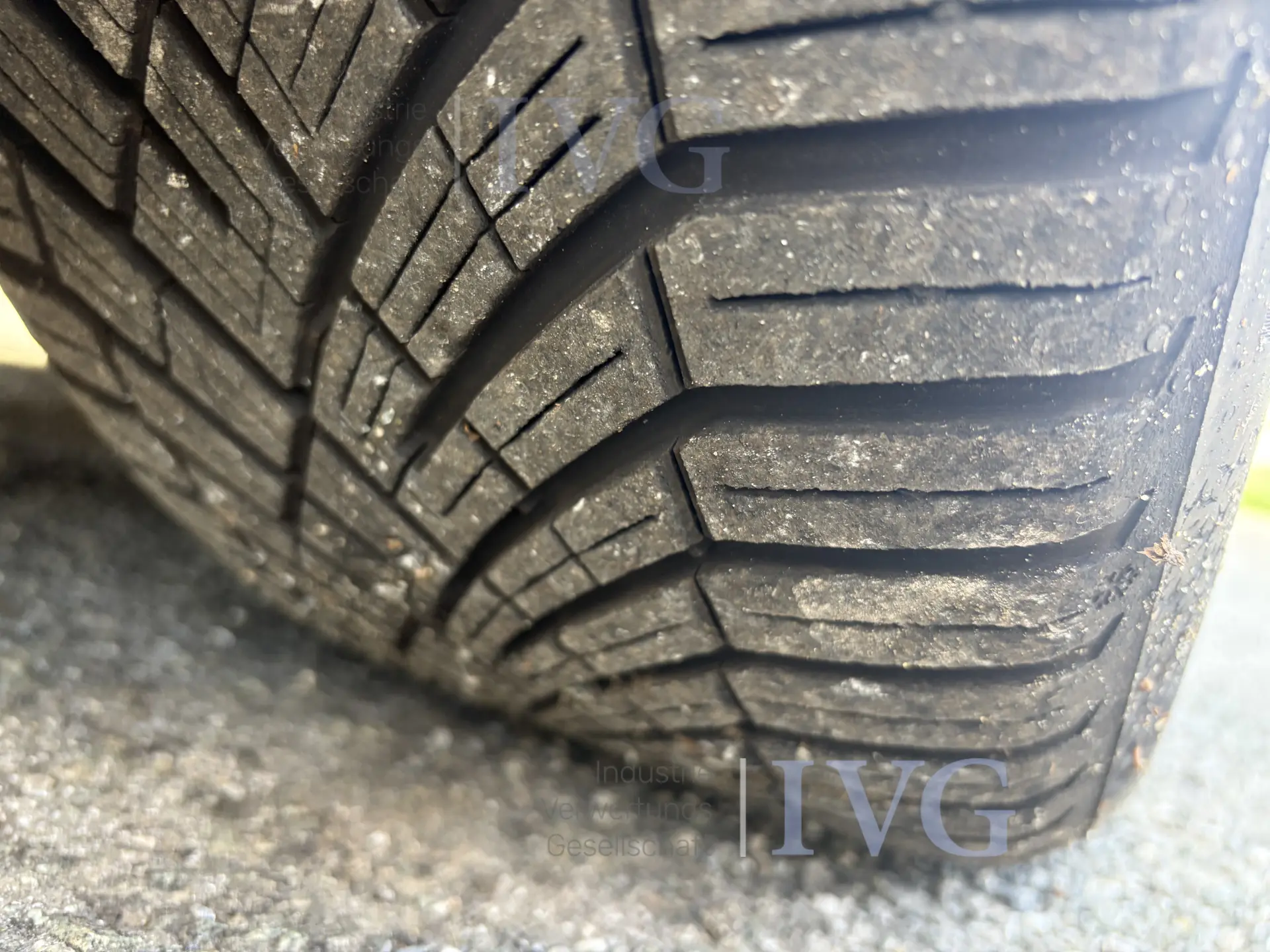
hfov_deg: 67.3
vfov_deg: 53.1
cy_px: 476
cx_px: 635
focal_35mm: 26
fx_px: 954
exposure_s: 1/75
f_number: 1.6
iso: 125
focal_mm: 5.96
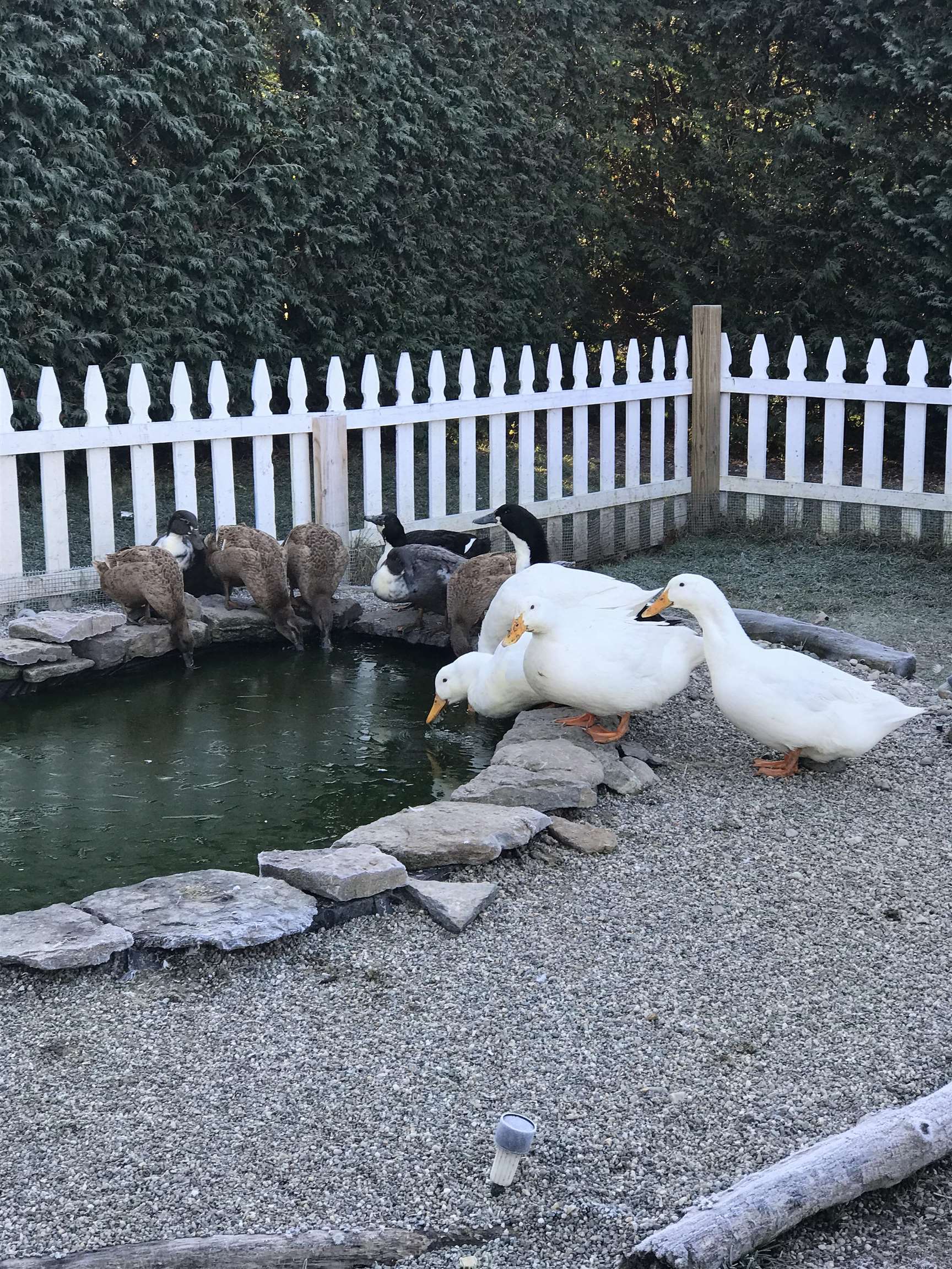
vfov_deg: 33.8
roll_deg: -1.6
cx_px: 476
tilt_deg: -11.5
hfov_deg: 25.7
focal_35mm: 57
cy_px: 634
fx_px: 2090
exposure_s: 1/120
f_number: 2.8
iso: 25
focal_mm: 6.6
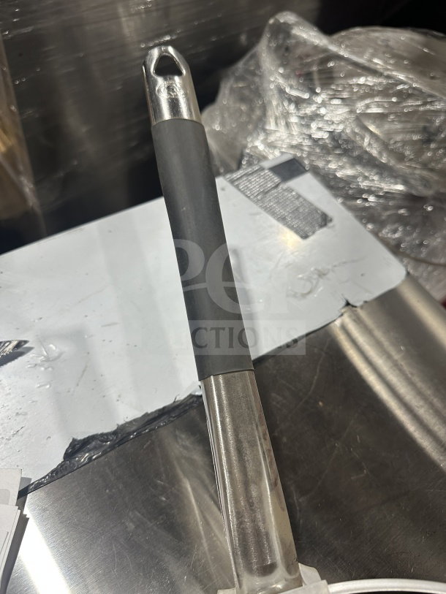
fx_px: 412
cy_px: 297
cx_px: 223
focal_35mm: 24
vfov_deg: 71.6
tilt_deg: -56.5
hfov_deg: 56.8
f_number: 1.78
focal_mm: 6.86
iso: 160
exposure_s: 1/121
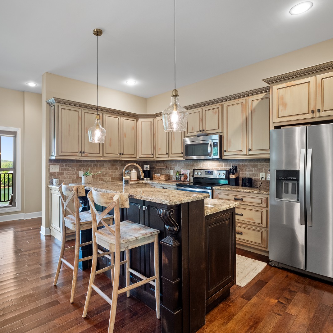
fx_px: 207
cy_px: 166
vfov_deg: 77.7
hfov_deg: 76.9
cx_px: 136
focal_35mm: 19
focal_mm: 8
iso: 400
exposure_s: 1/6
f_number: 5.6
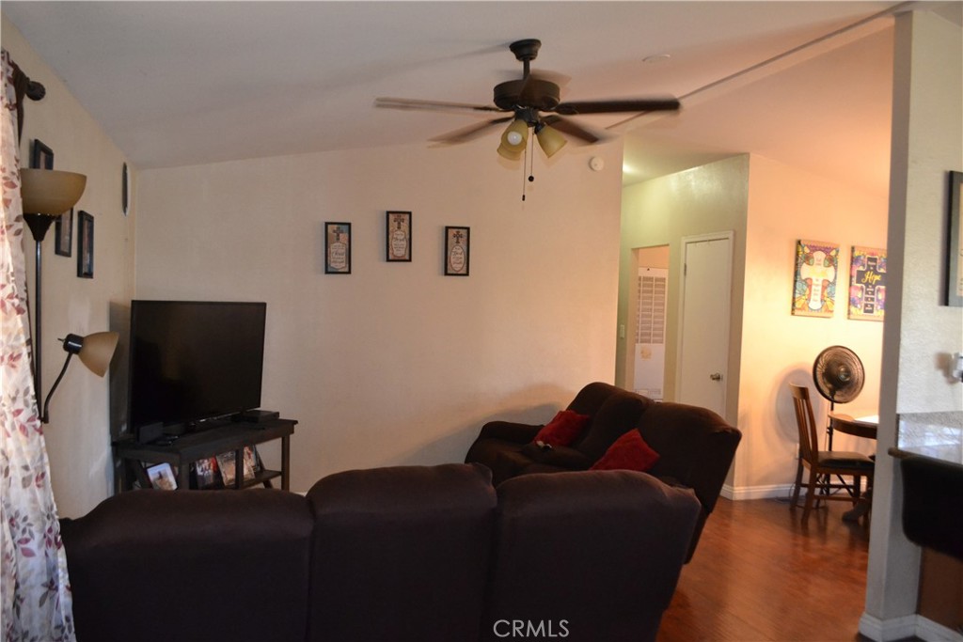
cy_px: 321
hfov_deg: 67.4
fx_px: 722
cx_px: 482
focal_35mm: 27
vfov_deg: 47.9
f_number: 3.5
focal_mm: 18
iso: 2200
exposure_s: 1/60
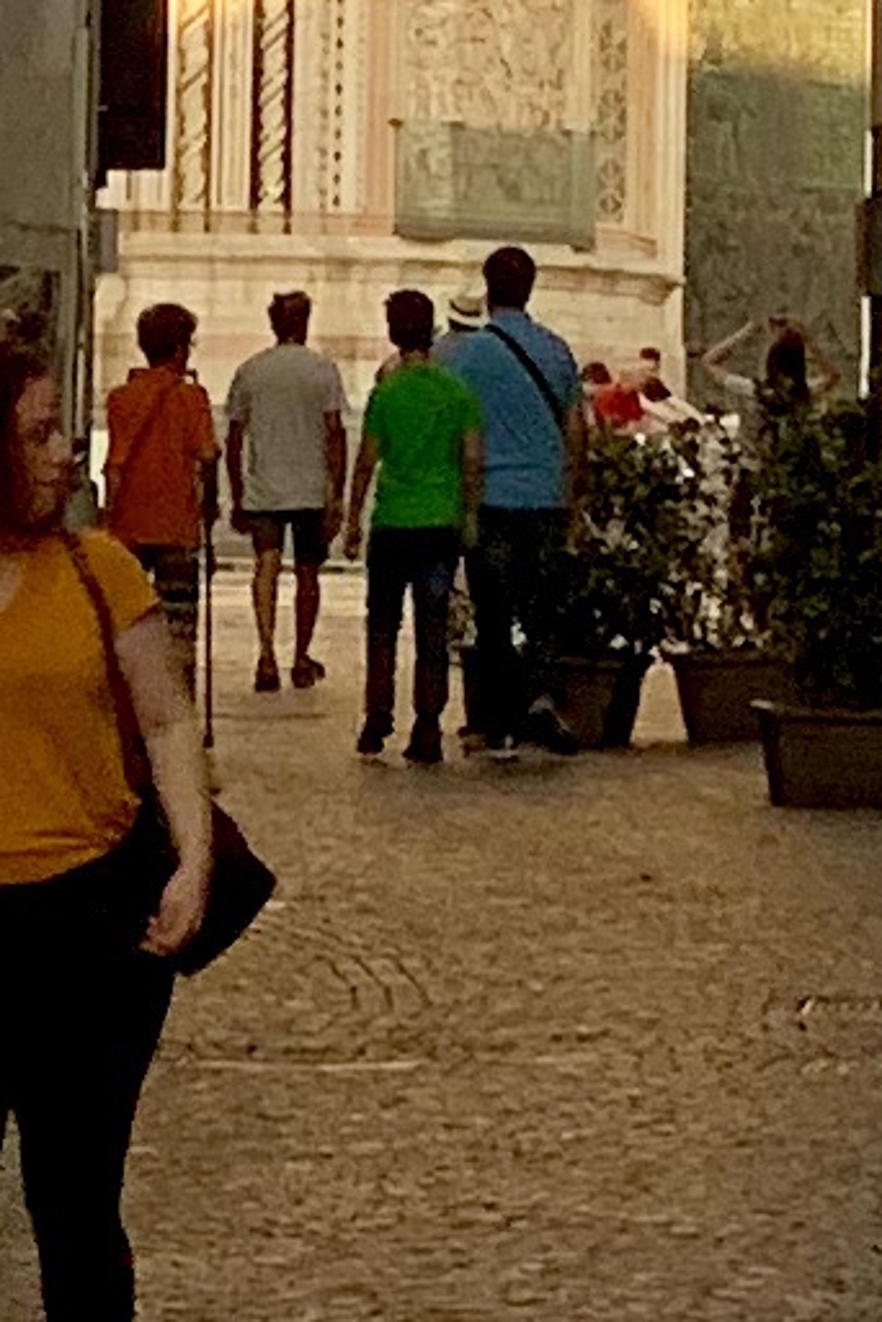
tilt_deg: +14.3
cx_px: 954
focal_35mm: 425
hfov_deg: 3.2
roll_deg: -0.8
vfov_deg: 4.6
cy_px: -2873
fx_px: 15618
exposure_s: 1/366
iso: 16
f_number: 2.4
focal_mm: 6
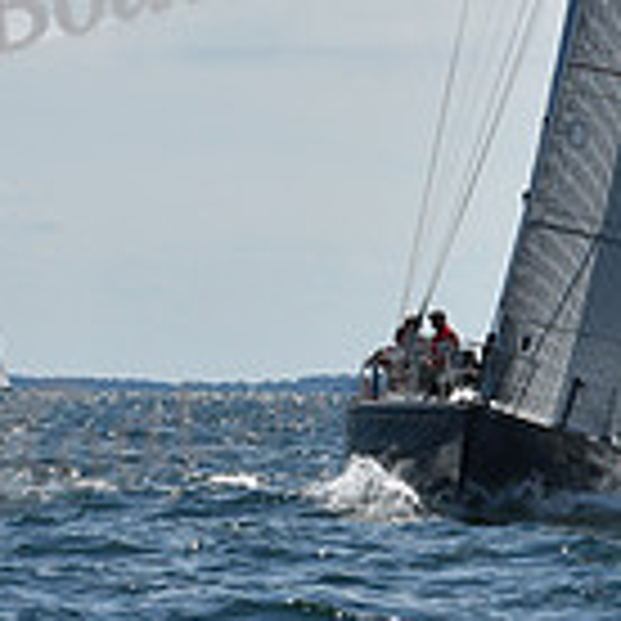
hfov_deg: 4.7
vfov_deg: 4.7
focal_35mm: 374
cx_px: 565
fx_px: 7591
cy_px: -279
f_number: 9
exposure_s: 1/1600
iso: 250
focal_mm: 105
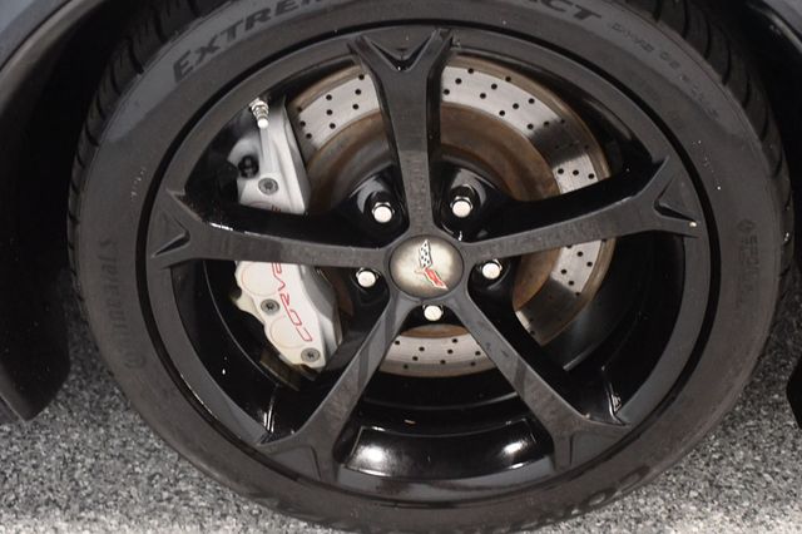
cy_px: 267
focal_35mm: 72
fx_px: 1603
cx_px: 401
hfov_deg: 28.1
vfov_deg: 18.9
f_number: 4.5
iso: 7200
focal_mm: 48
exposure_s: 1/60
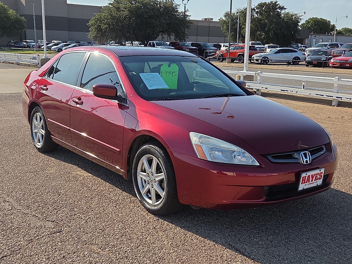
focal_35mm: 42
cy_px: 132
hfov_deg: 44.8
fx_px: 427
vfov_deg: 34.3
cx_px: 176
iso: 25
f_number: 1.8
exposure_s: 1/1429
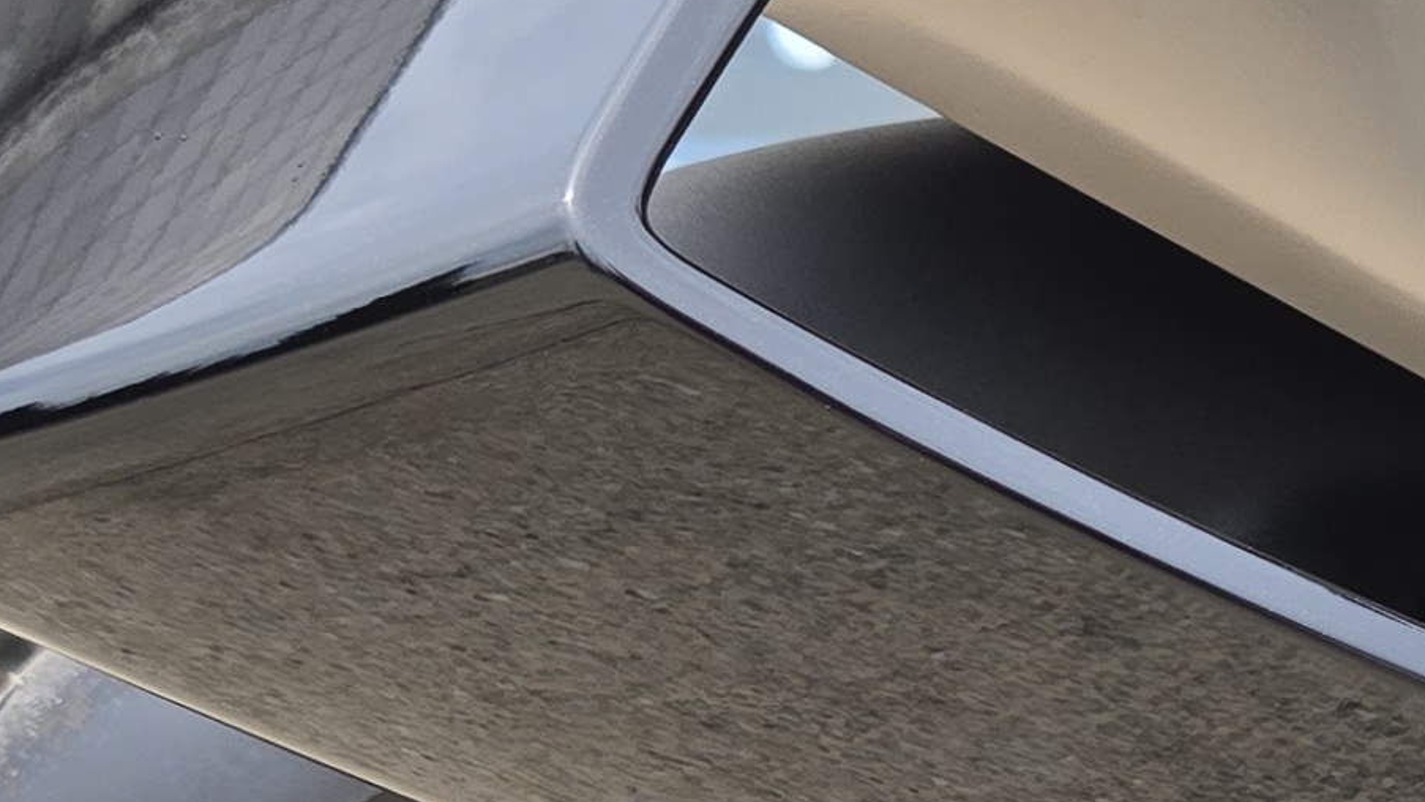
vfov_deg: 10.8
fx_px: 4194
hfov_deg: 16.4
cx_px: 2509
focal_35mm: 111
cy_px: 856
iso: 25
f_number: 1.8
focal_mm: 5.4
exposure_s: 1/364
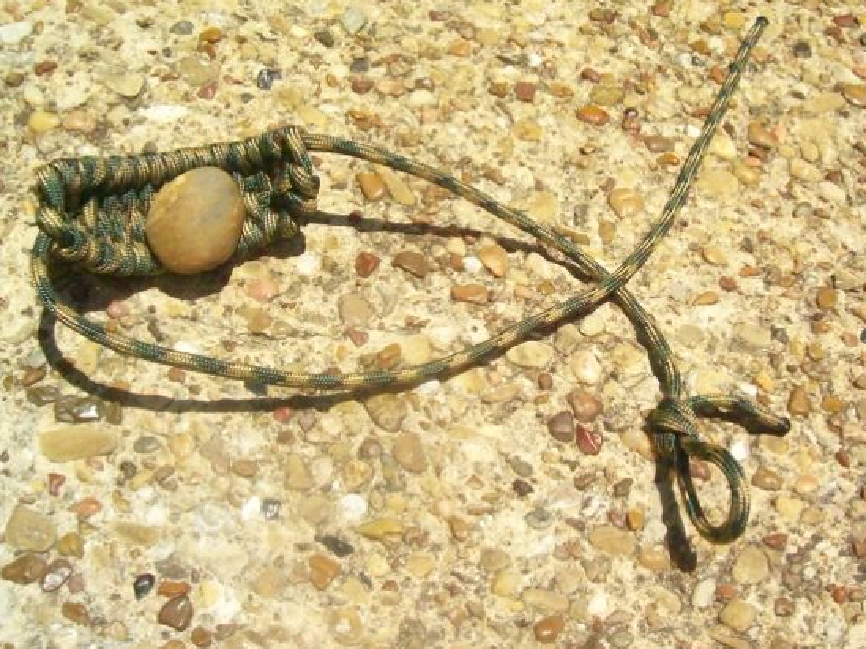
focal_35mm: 42
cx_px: 448
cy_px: 300
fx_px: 1050
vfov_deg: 34.3
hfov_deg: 44.8
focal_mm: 6
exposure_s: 1/1401
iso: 200
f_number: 4.8
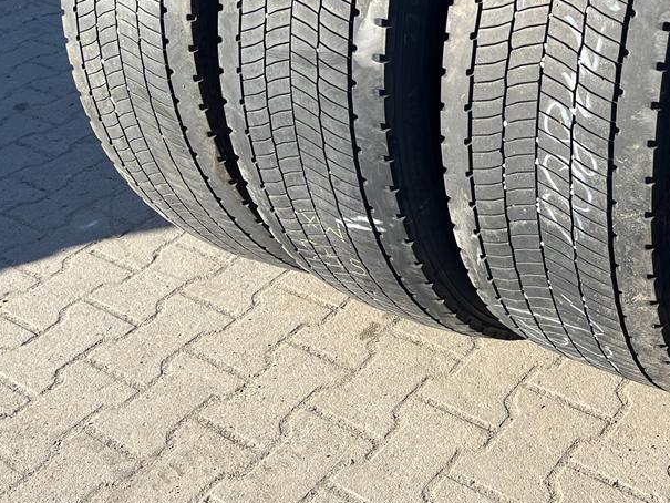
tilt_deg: -25.3
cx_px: 559
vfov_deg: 27.4
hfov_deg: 35.3
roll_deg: +3.3
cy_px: 89
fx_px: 1007
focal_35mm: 52
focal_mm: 5.1
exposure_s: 1/1018
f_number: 1.6
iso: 50
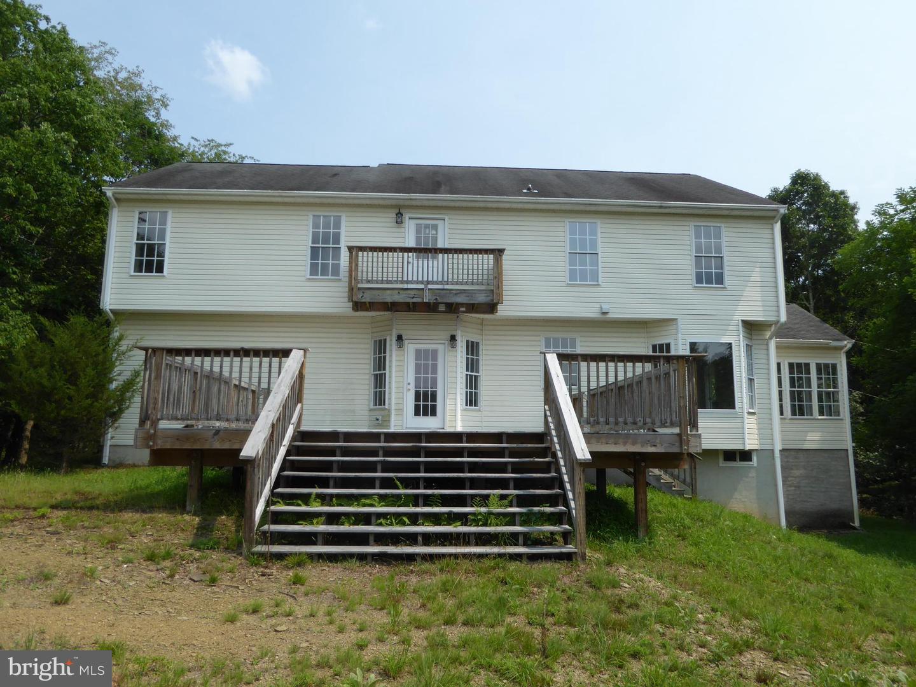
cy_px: 344
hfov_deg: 71.6
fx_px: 635
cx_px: 458
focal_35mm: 24
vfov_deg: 56.8
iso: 100
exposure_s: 1/640
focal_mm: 4.3
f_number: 4
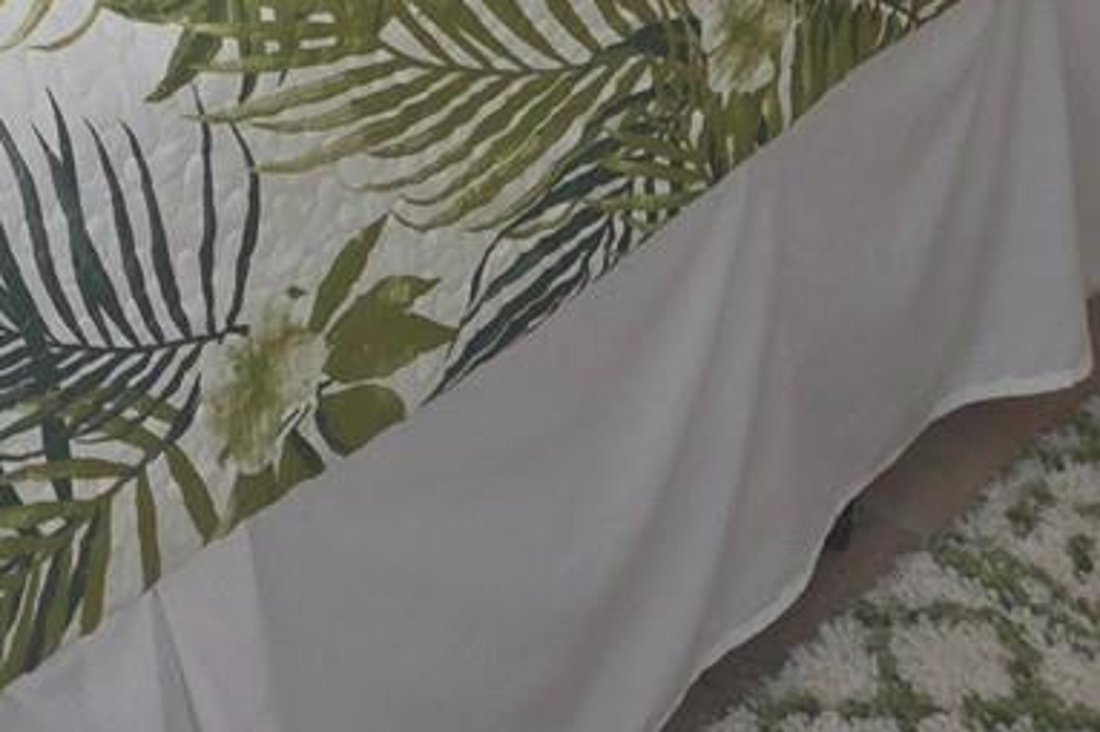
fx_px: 3054
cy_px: -712
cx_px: -207
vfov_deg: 12.2
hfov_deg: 19.3
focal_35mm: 100
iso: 100
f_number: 1.8
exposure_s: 1/60.2
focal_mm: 5.4
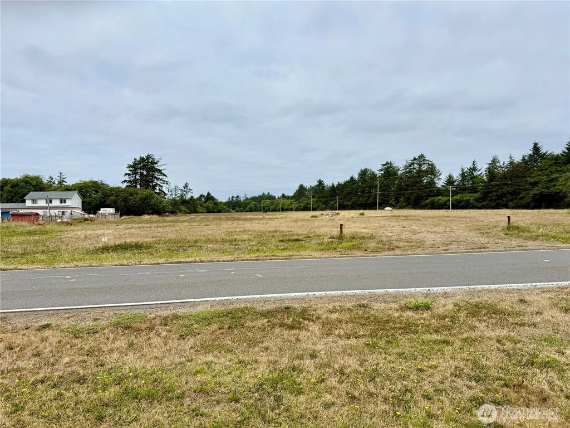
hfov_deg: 71.6
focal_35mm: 24
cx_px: 285
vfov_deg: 56.8
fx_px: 395
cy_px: 214
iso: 80
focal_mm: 6.76
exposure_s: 1/4975
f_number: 1.78
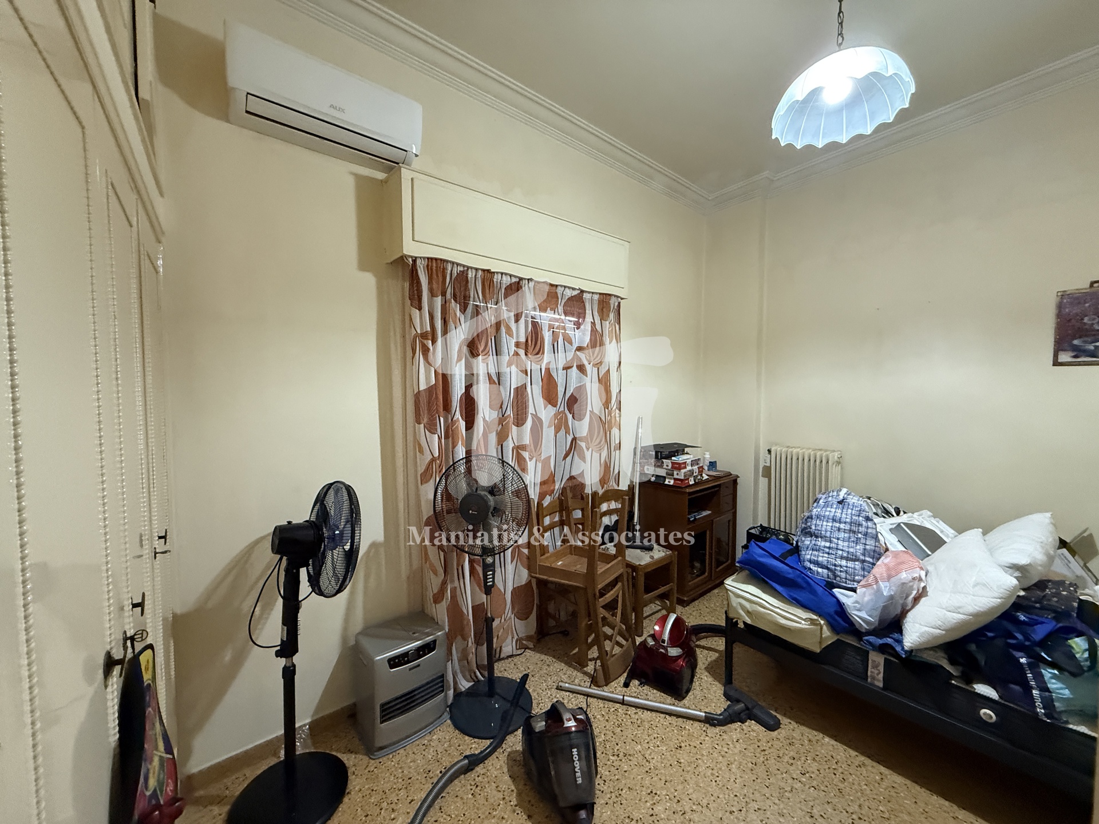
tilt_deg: -2.3
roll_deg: -0.2
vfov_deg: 85.7
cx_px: 550
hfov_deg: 102.1
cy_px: 412
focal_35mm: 14
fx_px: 444
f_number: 2.2
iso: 640
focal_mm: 2.22
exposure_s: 1/50
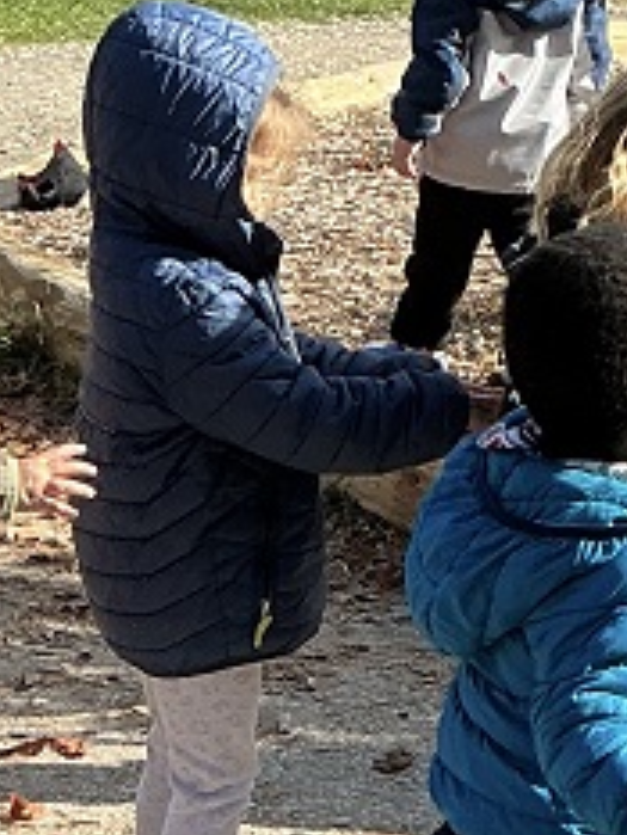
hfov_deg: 17.1
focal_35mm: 83
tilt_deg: -24.9
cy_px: 950
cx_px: 734
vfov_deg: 22.1
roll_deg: -2.8
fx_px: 2003
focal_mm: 3
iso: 25
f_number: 1.8
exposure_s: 1/1144
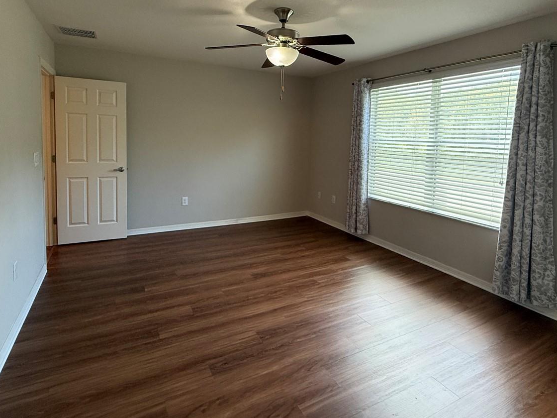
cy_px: 162
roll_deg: -1.8
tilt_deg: -4.6
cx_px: 283
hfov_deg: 81.7
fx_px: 322
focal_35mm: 20
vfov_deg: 65.2
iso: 200
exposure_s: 1/120
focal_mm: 2.22
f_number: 2.2
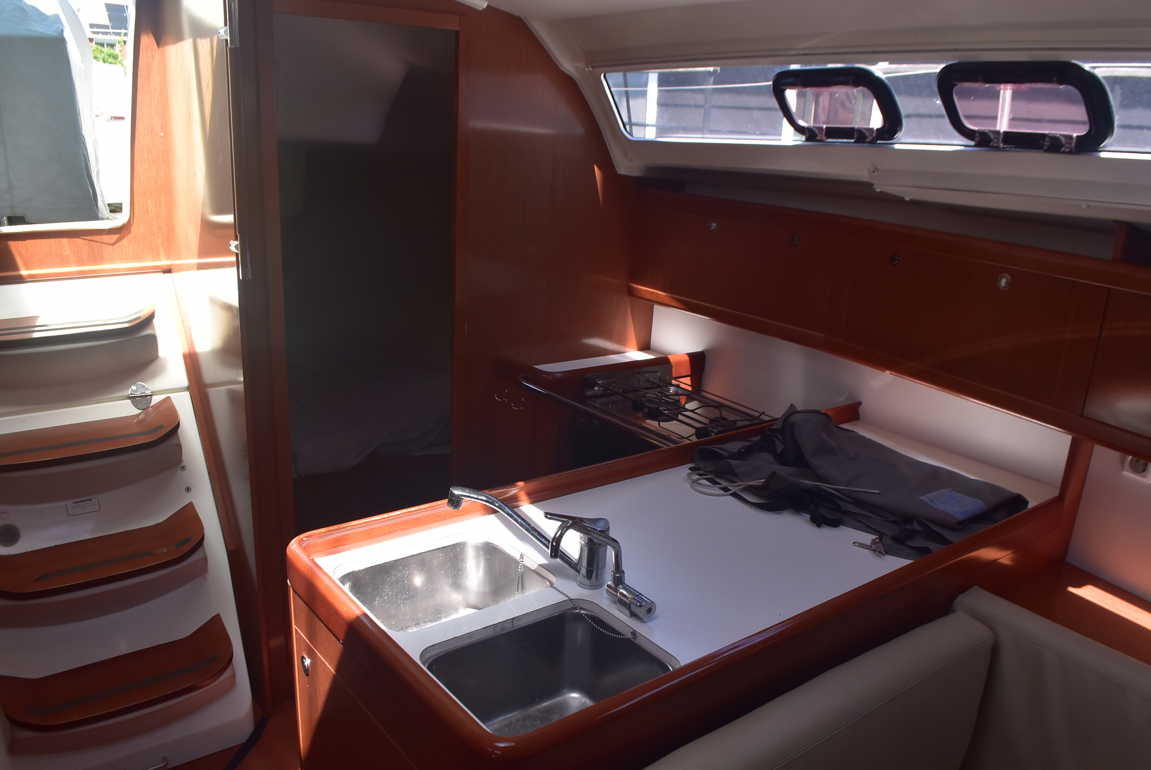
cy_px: 385
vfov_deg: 48.0
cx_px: 576
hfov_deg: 67.3
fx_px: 864
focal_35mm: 27
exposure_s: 1/125
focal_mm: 18
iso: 400
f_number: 9
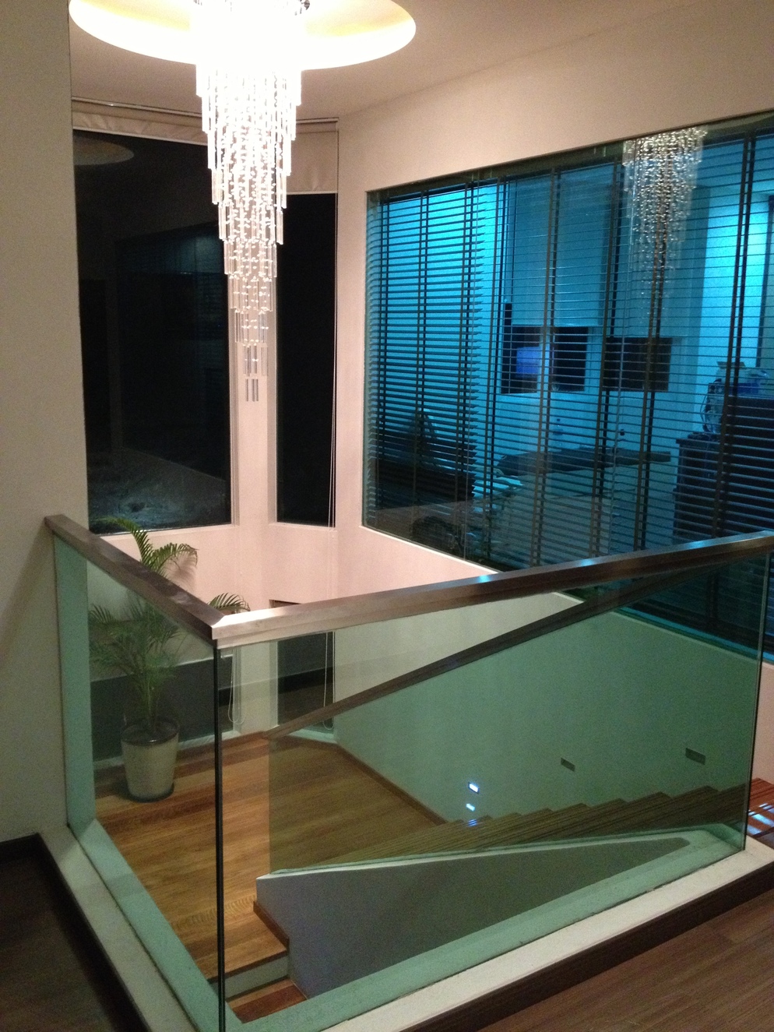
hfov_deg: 40.7
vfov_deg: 52.6
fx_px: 1043
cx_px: 387
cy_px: 516
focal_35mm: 35
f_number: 2.4
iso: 500
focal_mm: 4.28
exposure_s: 1/15
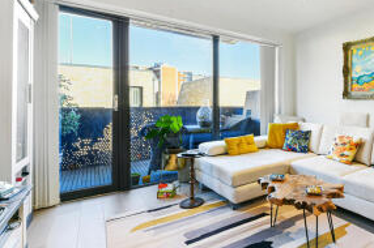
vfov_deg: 60.8
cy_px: 89
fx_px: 208
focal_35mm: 20
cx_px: 280
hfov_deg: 77.8
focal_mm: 12
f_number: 16
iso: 200
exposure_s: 1/4
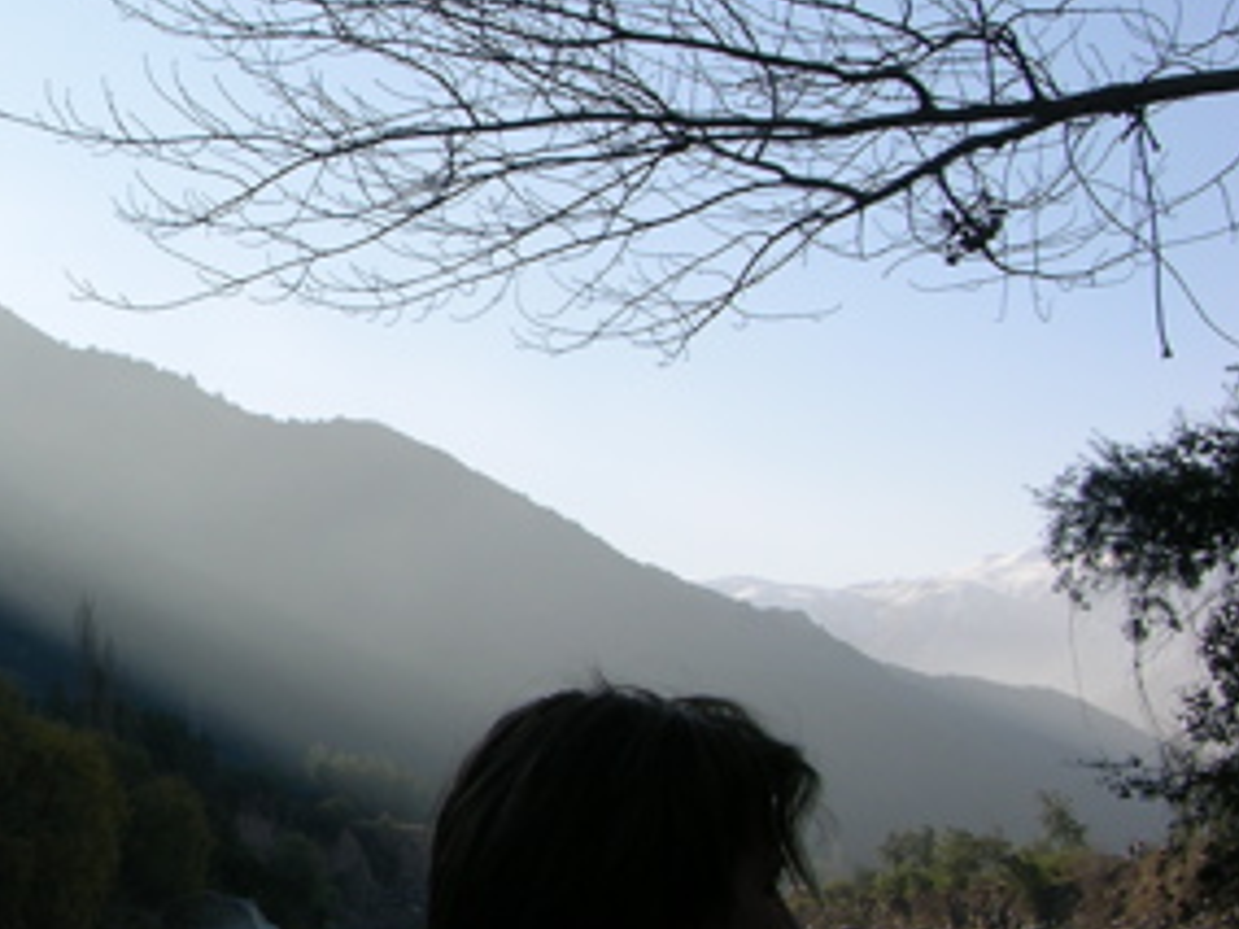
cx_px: -144
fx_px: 2828
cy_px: 532
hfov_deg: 23.1
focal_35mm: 79
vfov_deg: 18.7
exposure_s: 1/210
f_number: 5.6
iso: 50
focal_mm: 8.9
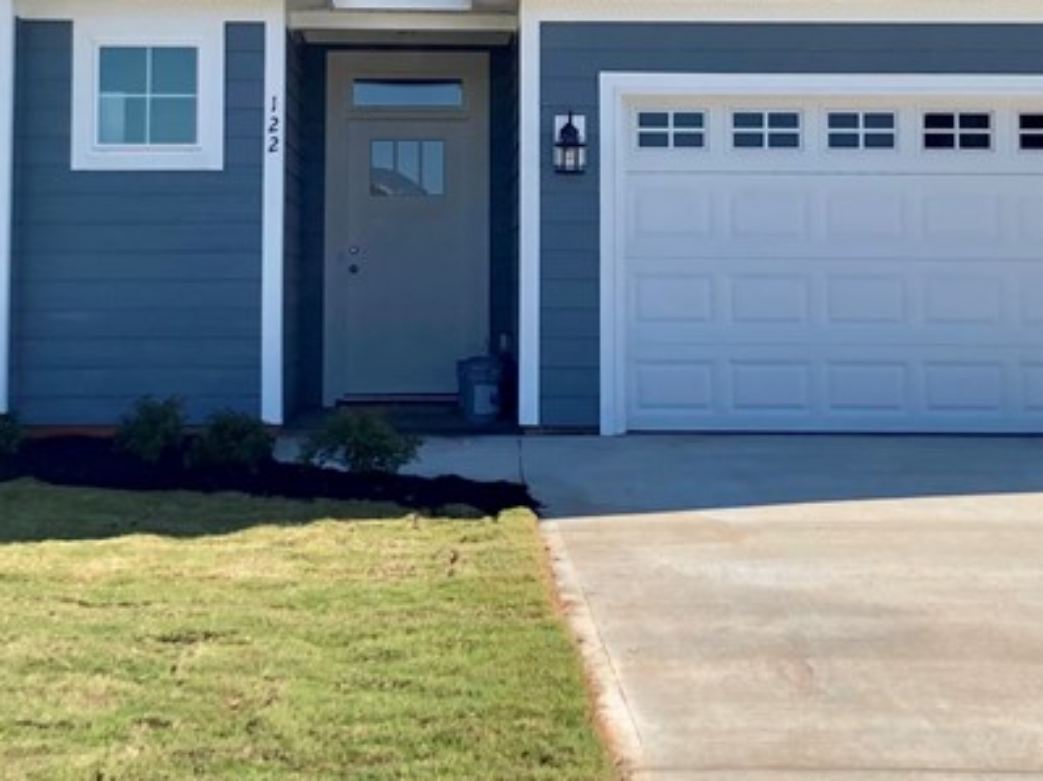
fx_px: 2168
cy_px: 140
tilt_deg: +4.5
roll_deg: +0.6
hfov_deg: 27.0
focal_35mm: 72
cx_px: 537
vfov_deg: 20.2
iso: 20
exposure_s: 1/2088
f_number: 1.8
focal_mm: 3.99
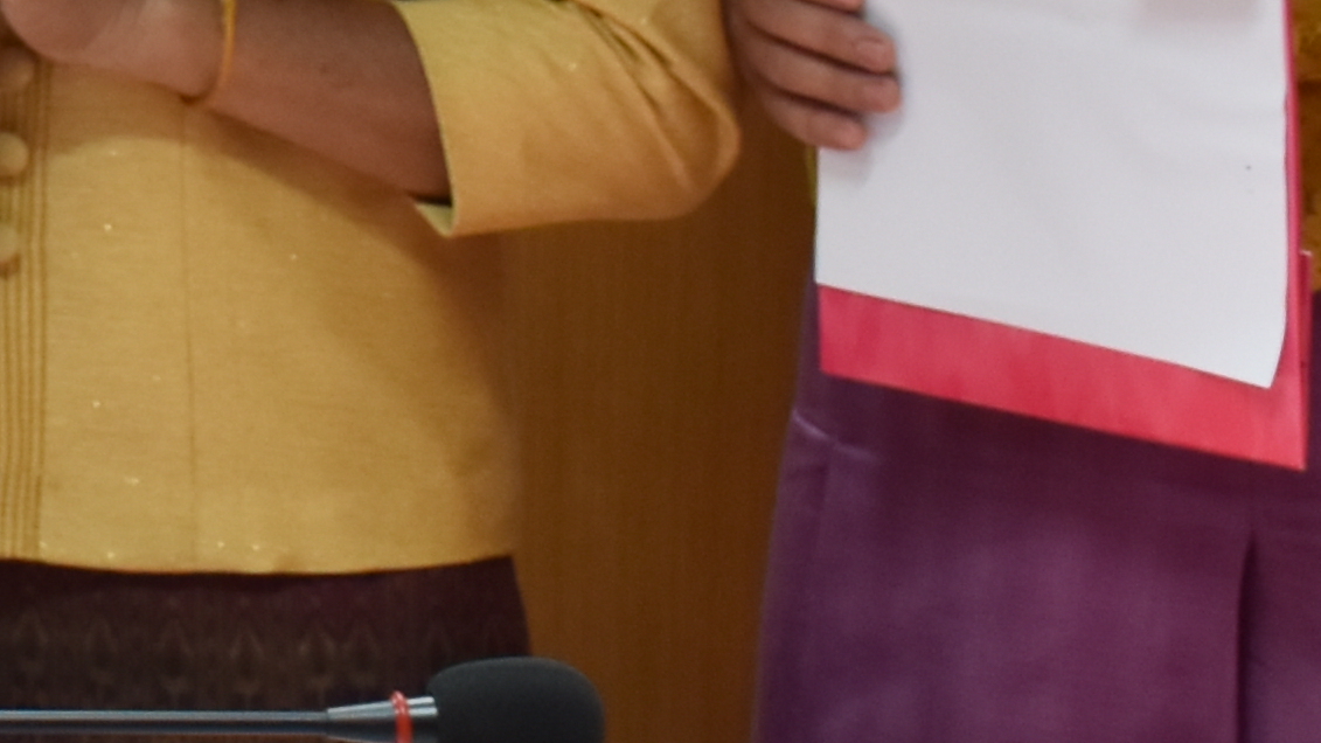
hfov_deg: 8.2
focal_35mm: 250
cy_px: -1178
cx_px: -1327
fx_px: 8756
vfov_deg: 4.7
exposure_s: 1/50
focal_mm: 30
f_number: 4.5
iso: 400
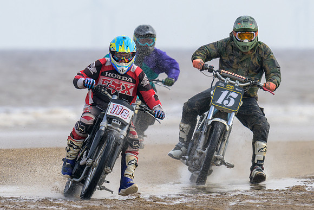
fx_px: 9881
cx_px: 174
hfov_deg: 1.8
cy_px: 110
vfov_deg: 1.2
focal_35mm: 1133
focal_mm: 600
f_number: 8
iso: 450
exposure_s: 1/640
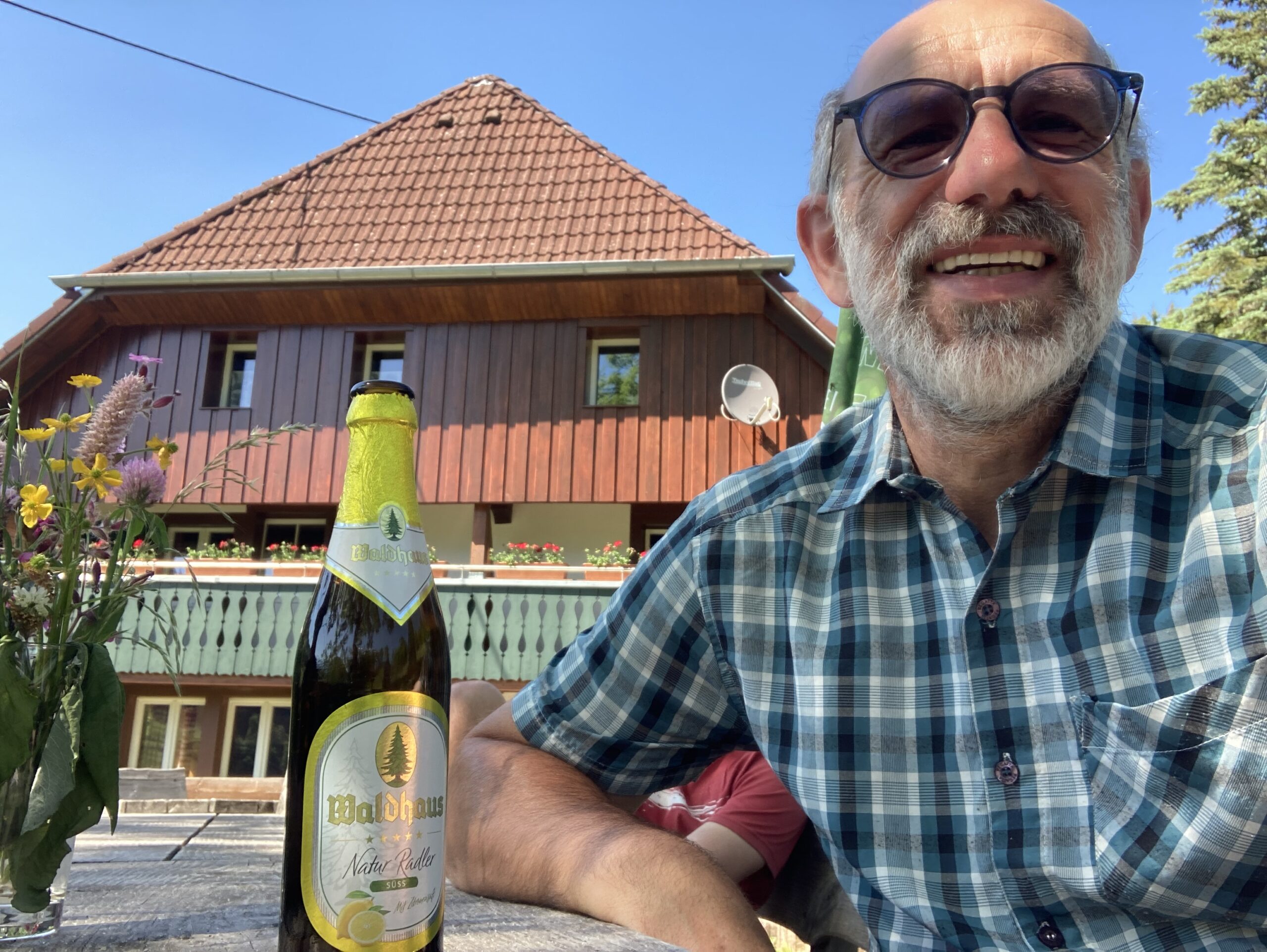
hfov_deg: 56.8
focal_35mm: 32
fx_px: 1172
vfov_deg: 44.2
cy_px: 476
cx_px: 634
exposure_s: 1/121
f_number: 2.2
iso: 20
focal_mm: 2.87
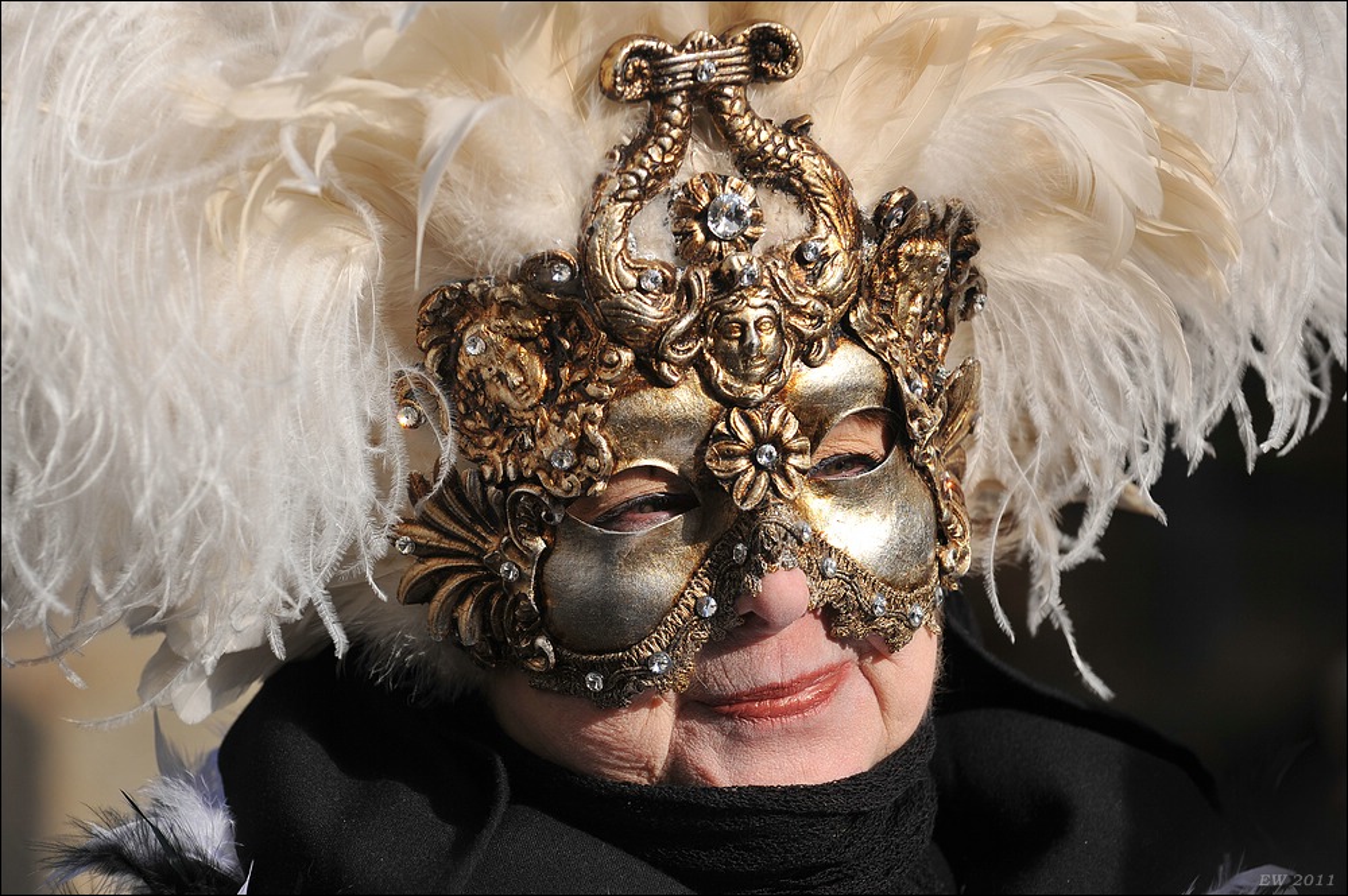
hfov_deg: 16.4
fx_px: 4677
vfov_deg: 10.9
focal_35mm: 125
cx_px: 674
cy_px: 448
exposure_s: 1/1000
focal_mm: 125
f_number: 5.6
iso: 200
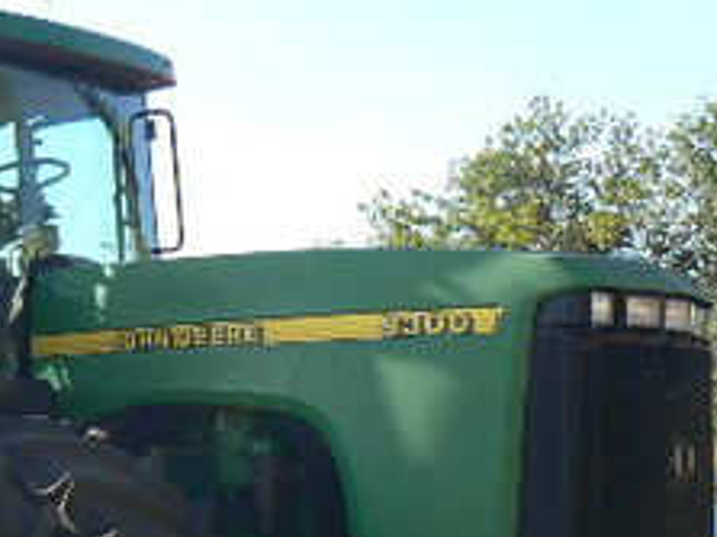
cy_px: 418
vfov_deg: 16.7
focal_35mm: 88
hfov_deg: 21.4
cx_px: -29
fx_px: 1822
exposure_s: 1/200
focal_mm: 6
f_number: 5.6
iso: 80
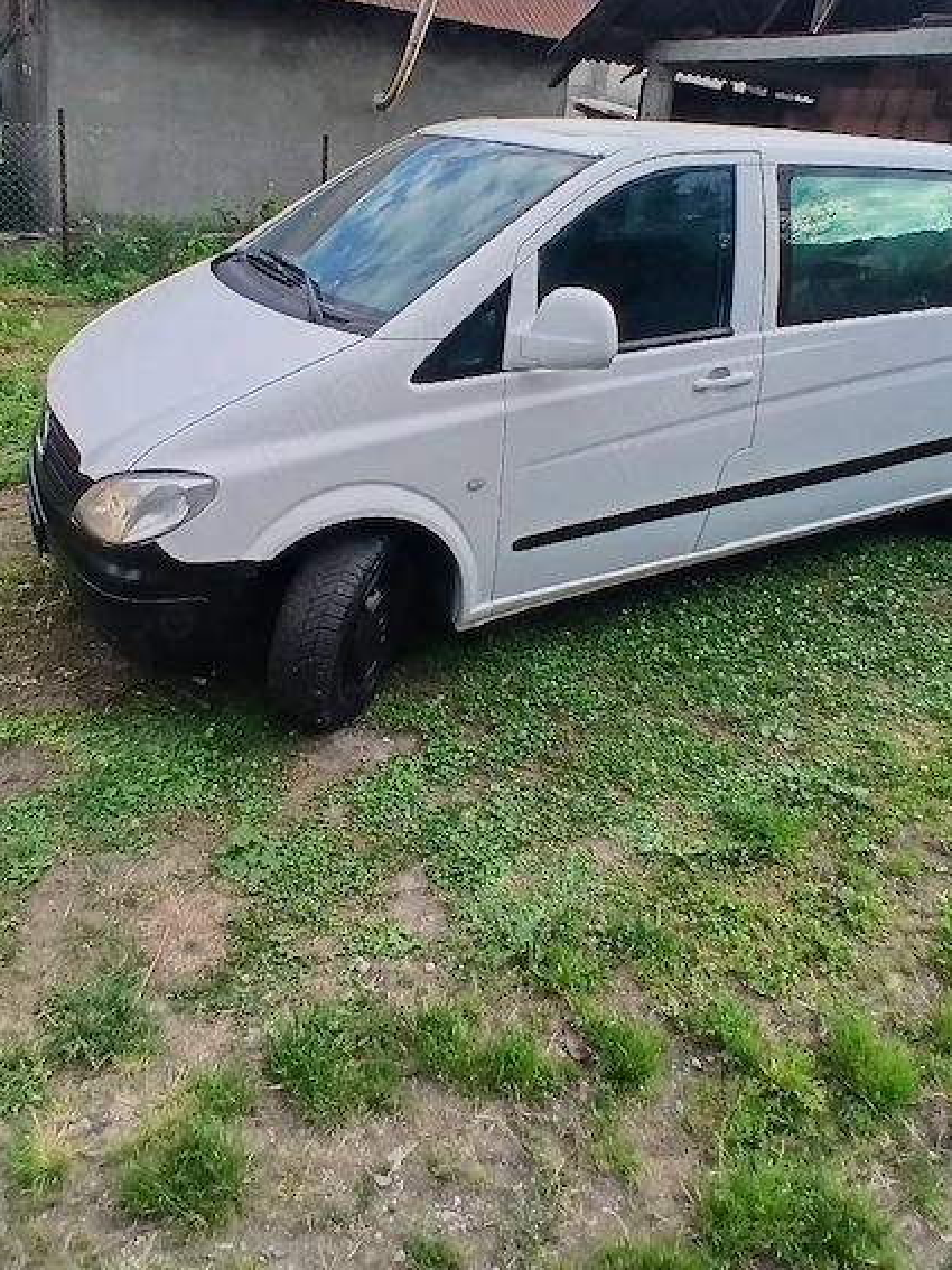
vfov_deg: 69.3
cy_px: 410
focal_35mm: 24
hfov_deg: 56.8
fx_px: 880
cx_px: 488
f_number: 2.2
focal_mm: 1.4
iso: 50
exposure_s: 1/769
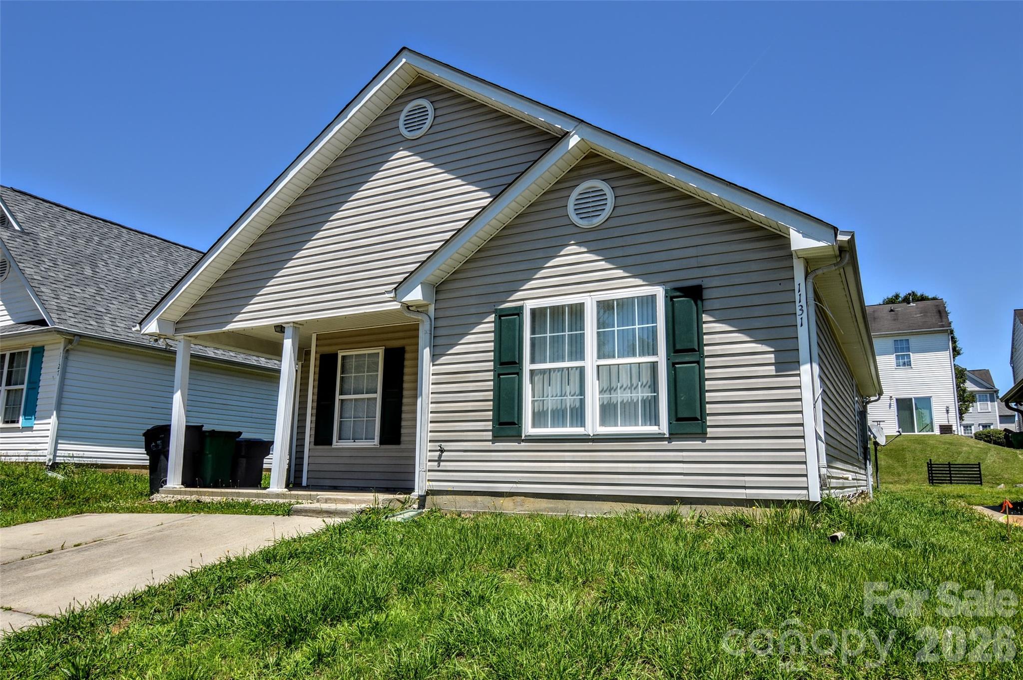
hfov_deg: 73.8
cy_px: 340
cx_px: 512
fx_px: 681
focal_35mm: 24
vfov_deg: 53.0
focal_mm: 16
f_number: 9
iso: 100
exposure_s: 1/320
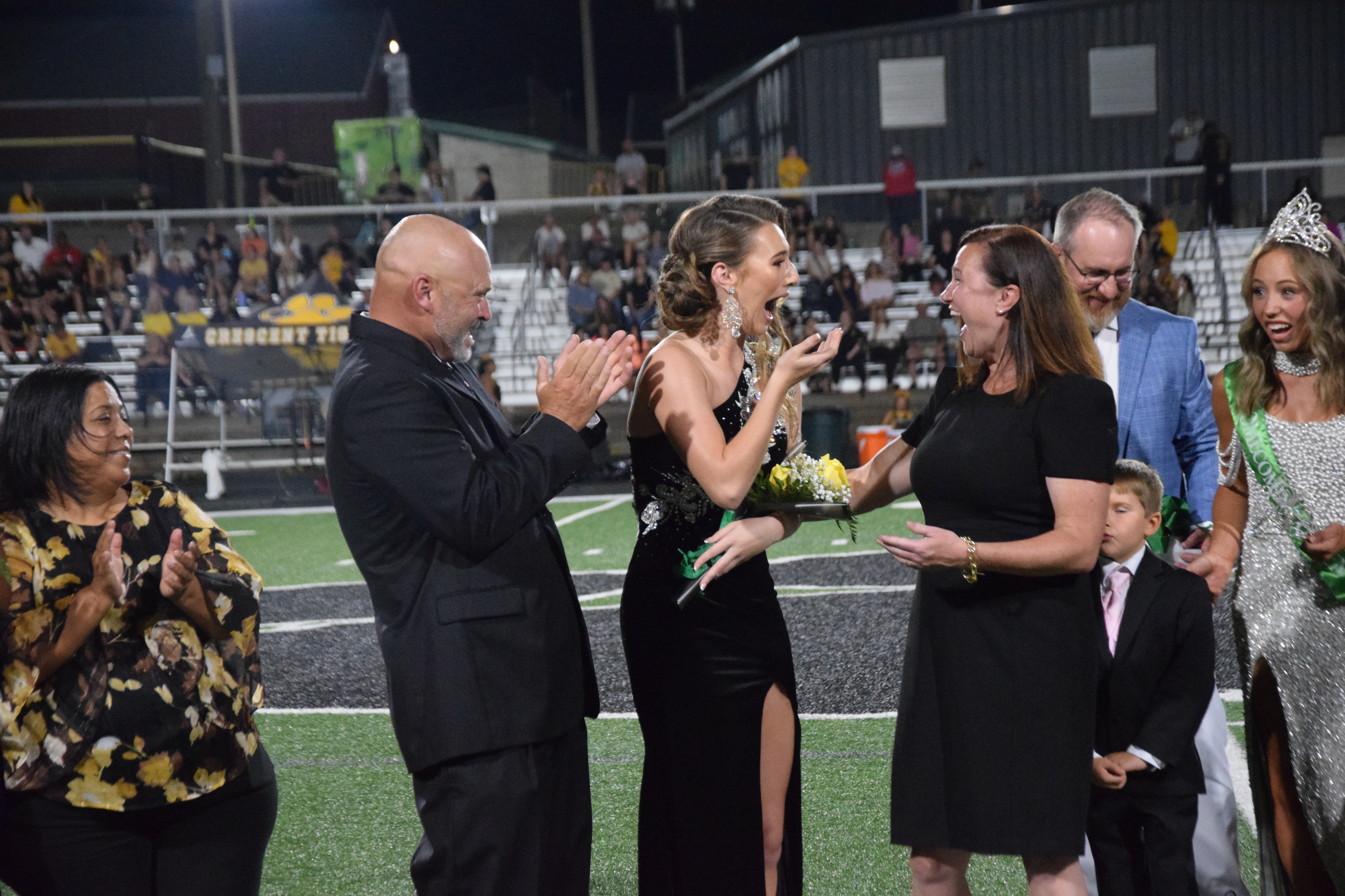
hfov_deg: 16.1
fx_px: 4763
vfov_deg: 10.8
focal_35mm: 128
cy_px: 448
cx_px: 672
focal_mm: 85
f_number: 5.6
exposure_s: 1/320
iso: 6400
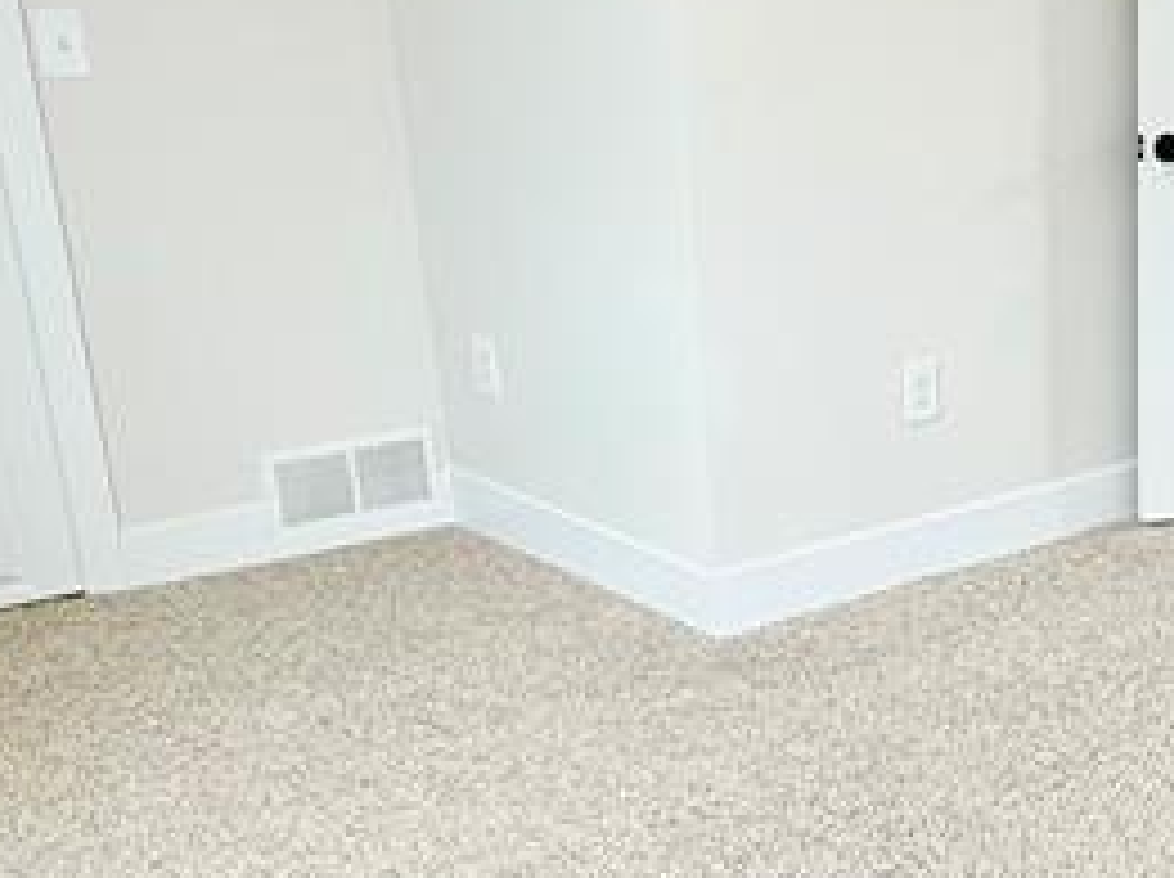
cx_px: 1246
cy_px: 585
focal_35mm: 55
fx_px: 1863
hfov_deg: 31.6
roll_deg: -0.9
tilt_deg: -19.1
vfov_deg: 26.3
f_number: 2.2
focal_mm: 2.22
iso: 100
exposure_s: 1/120
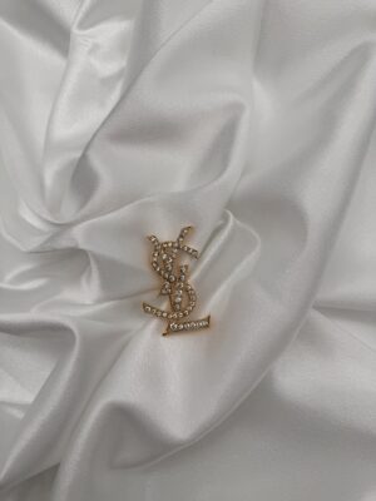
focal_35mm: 24
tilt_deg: -79.1
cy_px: 250
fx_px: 348
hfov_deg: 56.8
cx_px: 188
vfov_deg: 71.6
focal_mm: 6.76
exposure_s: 1/1637
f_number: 1.78
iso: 80
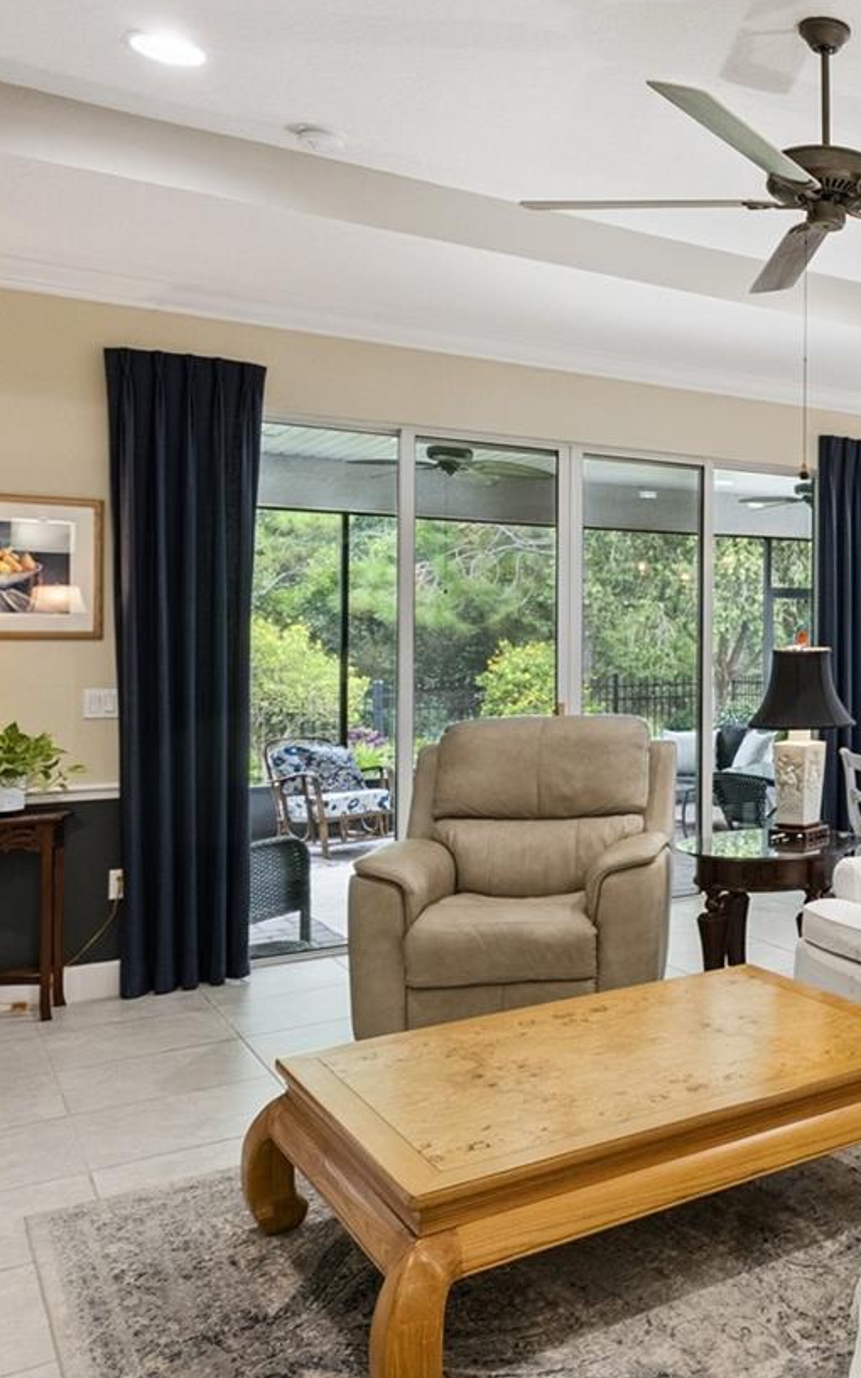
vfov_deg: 59.6
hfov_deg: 32.5
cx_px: 1037
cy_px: 635
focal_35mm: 32
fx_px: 1201
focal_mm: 16
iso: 1600
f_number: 9
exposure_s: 1/50
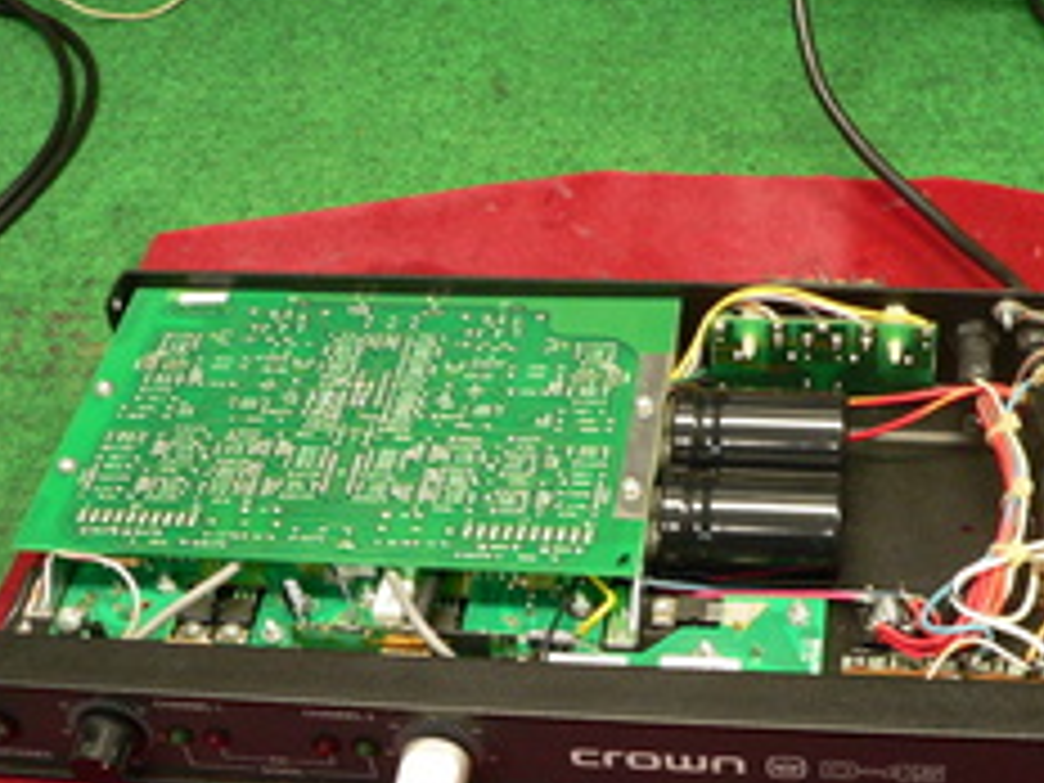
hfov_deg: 32.4
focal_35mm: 59
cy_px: 497
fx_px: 1779
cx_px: 716
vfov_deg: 24.7
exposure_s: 1/13
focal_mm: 6
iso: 200
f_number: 2.8
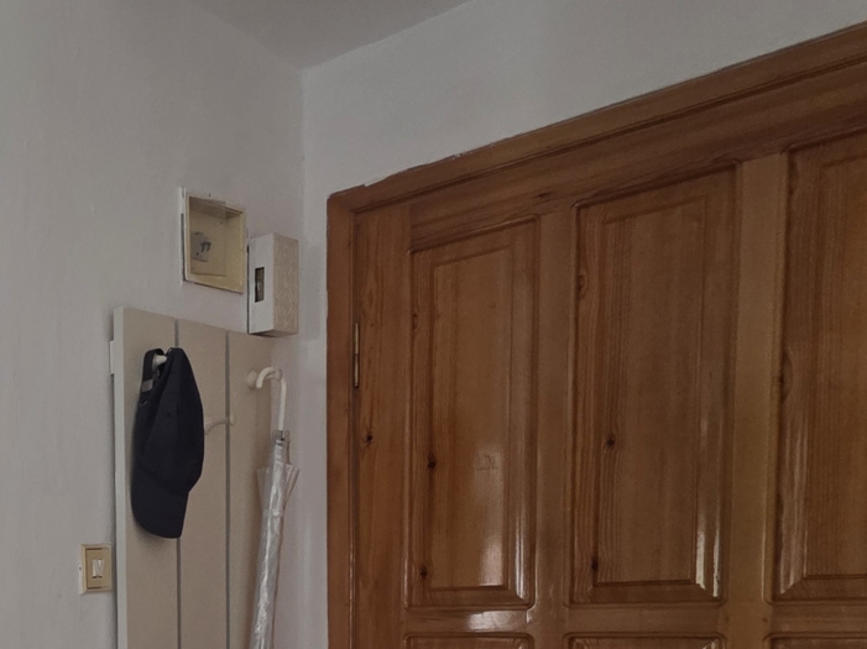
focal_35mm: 38
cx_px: -277
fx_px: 951
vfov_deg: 34.0
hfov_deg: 34.0
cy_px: 668
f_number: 1.9
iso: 160
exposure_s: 1/100
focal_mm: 2.2
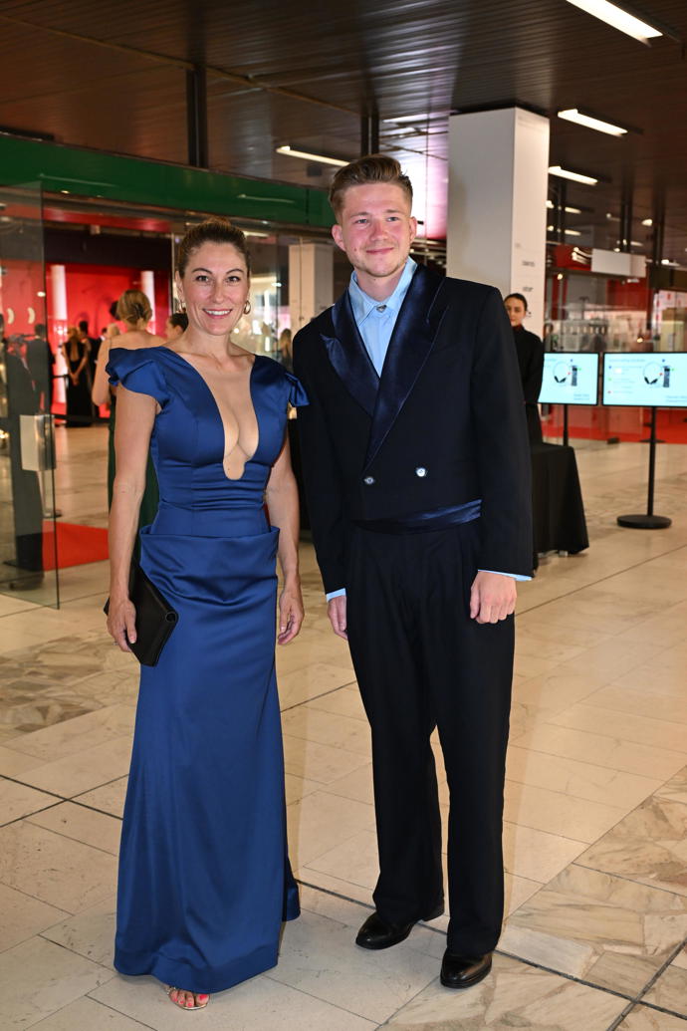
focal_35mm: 39
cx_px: 344
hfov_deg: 34.2
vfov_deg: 49.6
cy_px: 516
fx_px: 1116
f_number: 4.5
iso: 2500
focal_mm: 39
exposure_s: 1/125
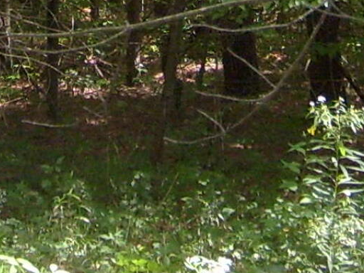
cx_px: 85
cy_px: -165
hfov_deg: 9.6
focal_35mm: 205
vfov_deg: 7.1
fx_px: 2156
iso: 80
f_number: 2.8
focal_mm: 5.8
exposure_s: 1/90
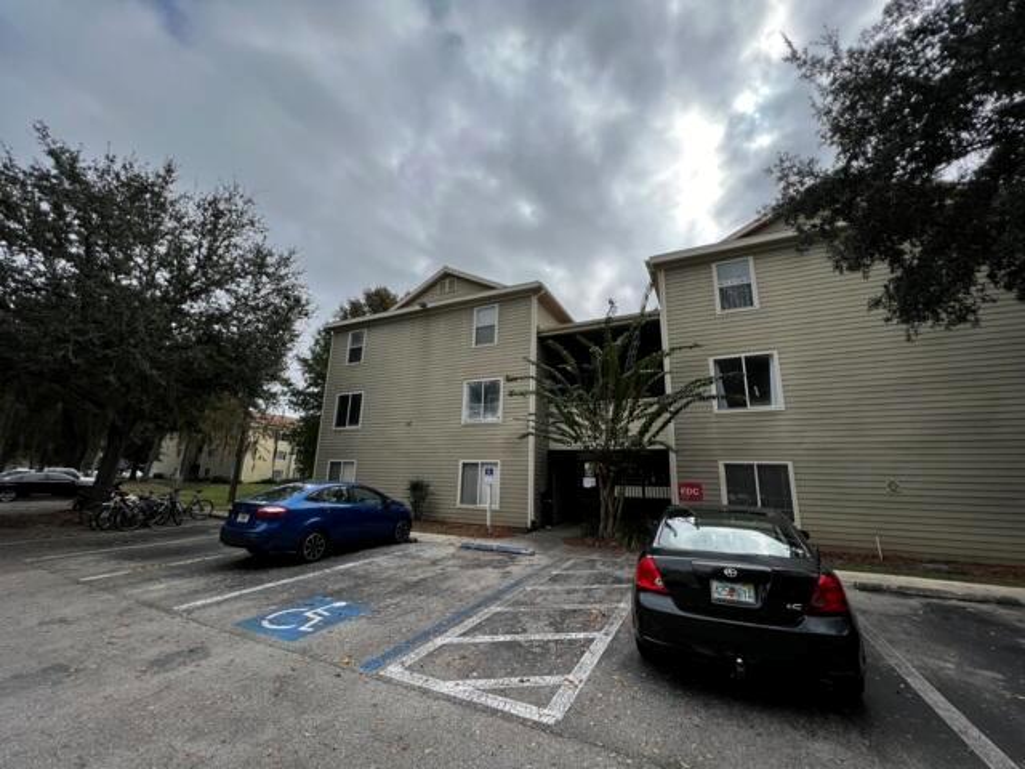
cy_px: 384
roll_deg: -1.4
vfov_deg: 89.9
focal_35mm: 13
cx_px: 512
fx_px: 385
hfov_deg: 106.2
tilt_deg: +13.1
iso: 32
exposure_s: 1/1508
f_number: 1.8
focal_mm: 1.57
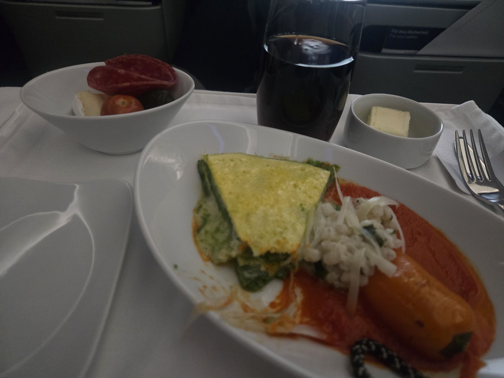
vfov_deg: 58.9
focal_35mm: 23
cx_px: 252
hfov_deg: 73.9
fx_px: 335
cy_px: 189
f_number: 1.8
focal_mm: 5.4
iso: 1600
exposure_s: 1/38.1
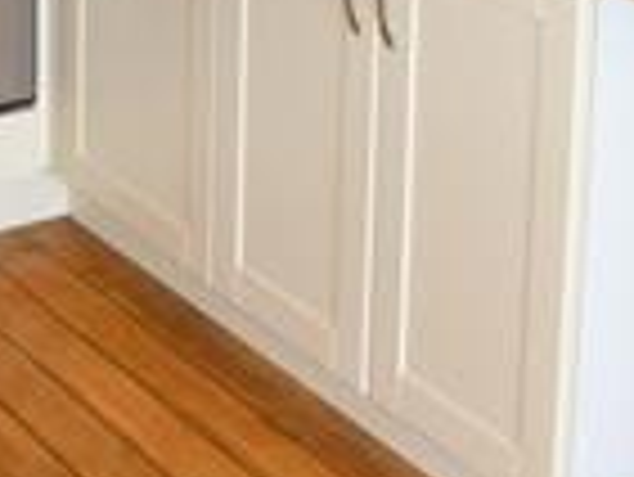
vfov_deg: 13.0
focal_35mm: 109
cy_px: -212
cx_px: 317
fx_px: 1998
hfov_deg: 18.0
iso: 800
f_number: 3.3
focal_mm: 4.3
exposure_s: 1/60
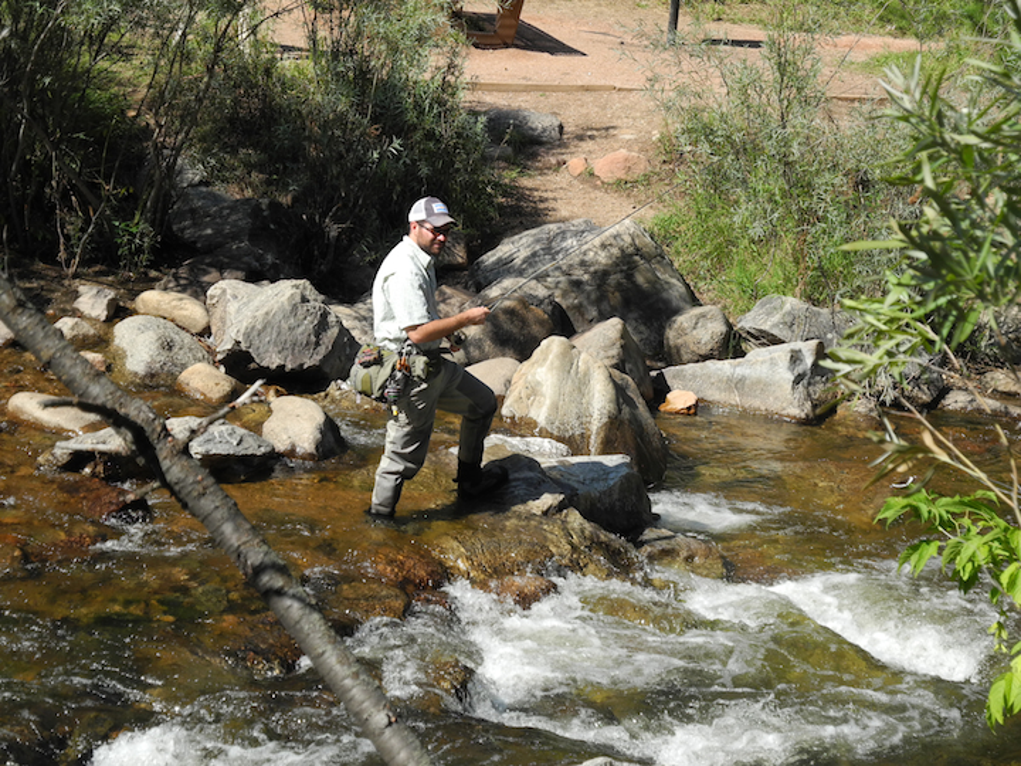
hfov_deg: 20.9
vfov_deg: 15.7
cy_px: 383
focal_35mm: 94
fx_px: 2773
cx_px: 510
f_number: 4.5
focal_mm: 20.1
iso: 100
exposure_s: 1/520
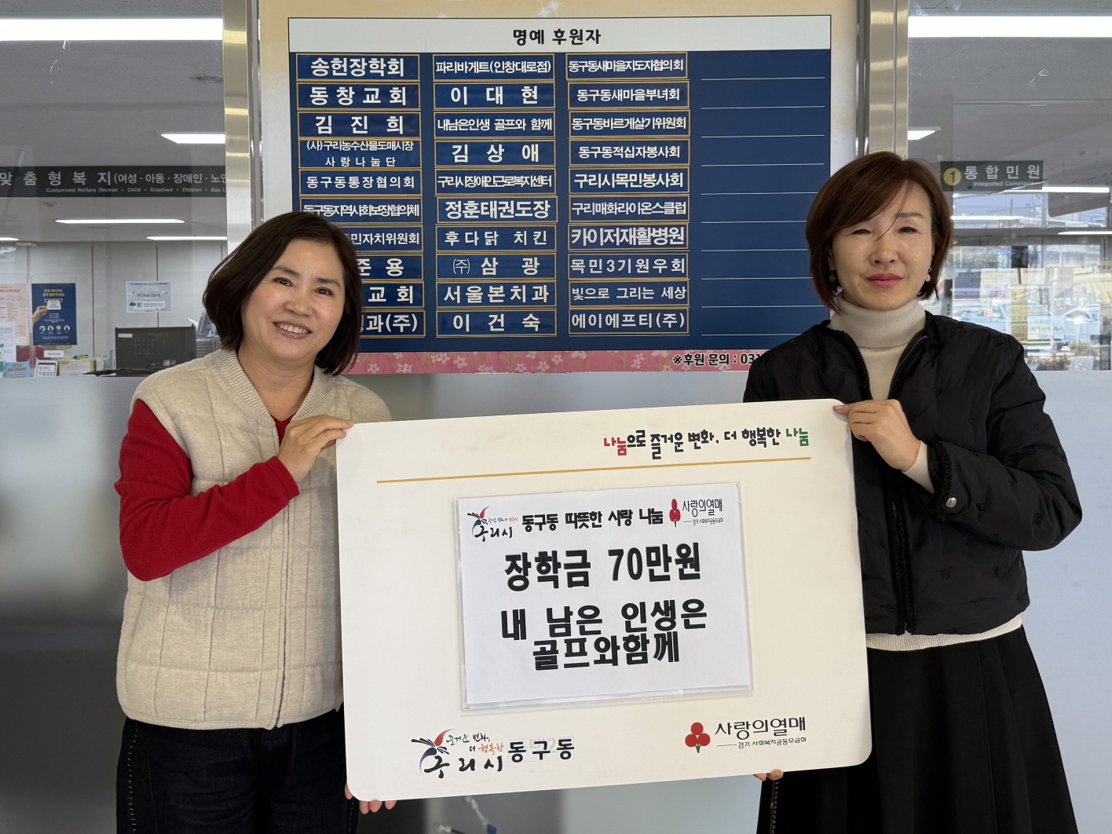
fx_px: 1092
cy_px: 323
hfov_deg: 54.0
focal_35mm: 34
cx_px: 554
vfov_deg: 41.5
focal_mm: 6.76
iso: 80
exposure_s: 1/120
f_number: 1.78
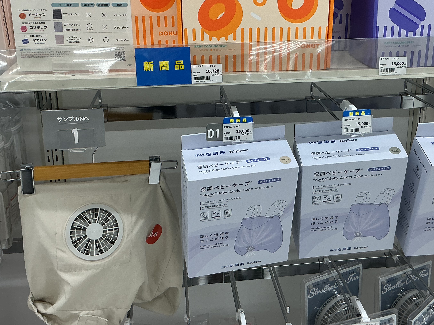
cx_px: 261
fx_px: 539
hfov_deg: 43.6
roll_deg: -1.5
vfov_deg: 33.1
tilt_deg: -16.8
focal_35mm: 43
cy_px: 92
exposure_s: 1/100
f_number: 1.8
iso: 32
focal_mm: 3
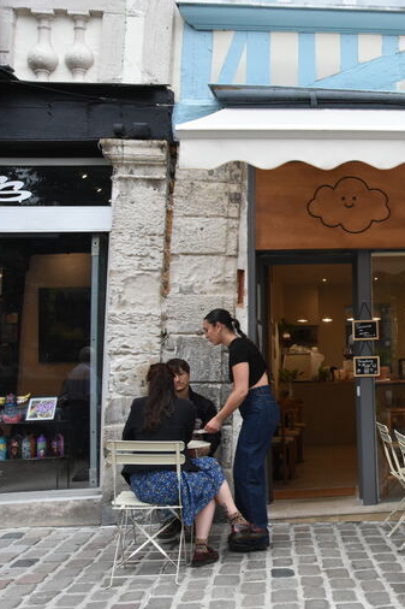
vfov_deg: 47.4
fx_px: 692
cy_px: 304
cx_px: 448
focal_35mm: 41
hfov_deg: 29.3
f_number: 7.1
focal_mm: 18
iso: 800
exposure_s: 1/200
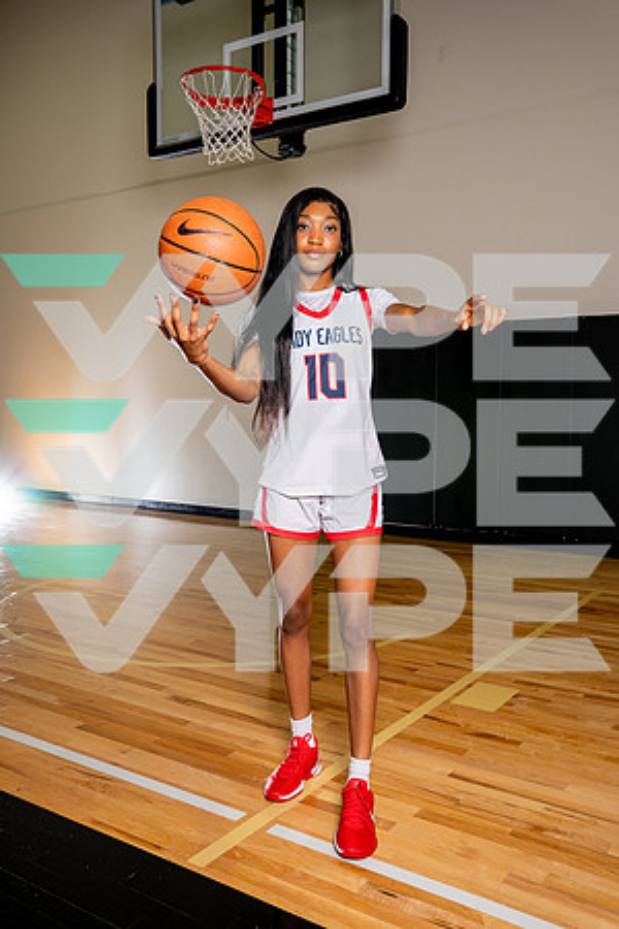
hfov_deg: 41.5
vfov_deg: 59.2
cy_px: 464
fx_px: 818
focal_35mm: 32
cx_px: 310
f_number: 7.1
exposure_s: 1/200
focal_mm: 31.7
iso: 640
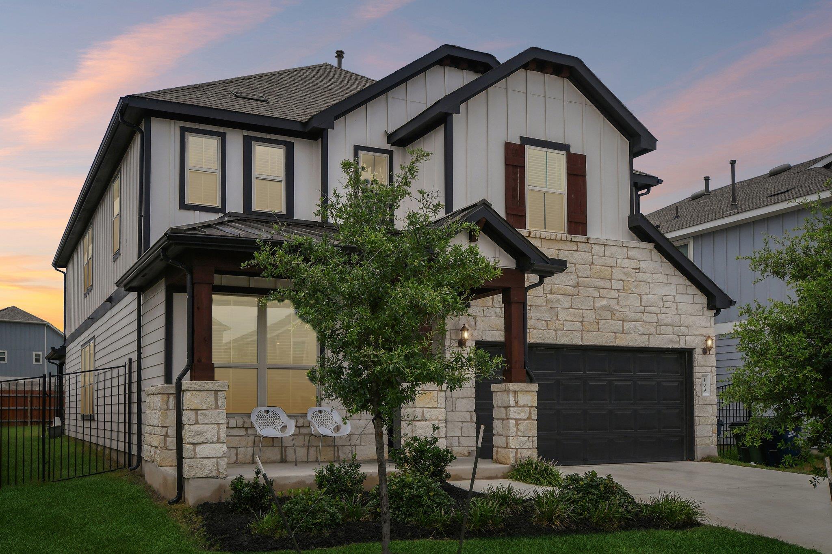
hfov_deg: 57.2
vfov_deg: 40.0
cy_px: 277
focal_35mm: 33
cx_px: 416
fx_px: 763
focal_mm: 22
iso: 400
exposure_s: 1/1250
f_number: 8
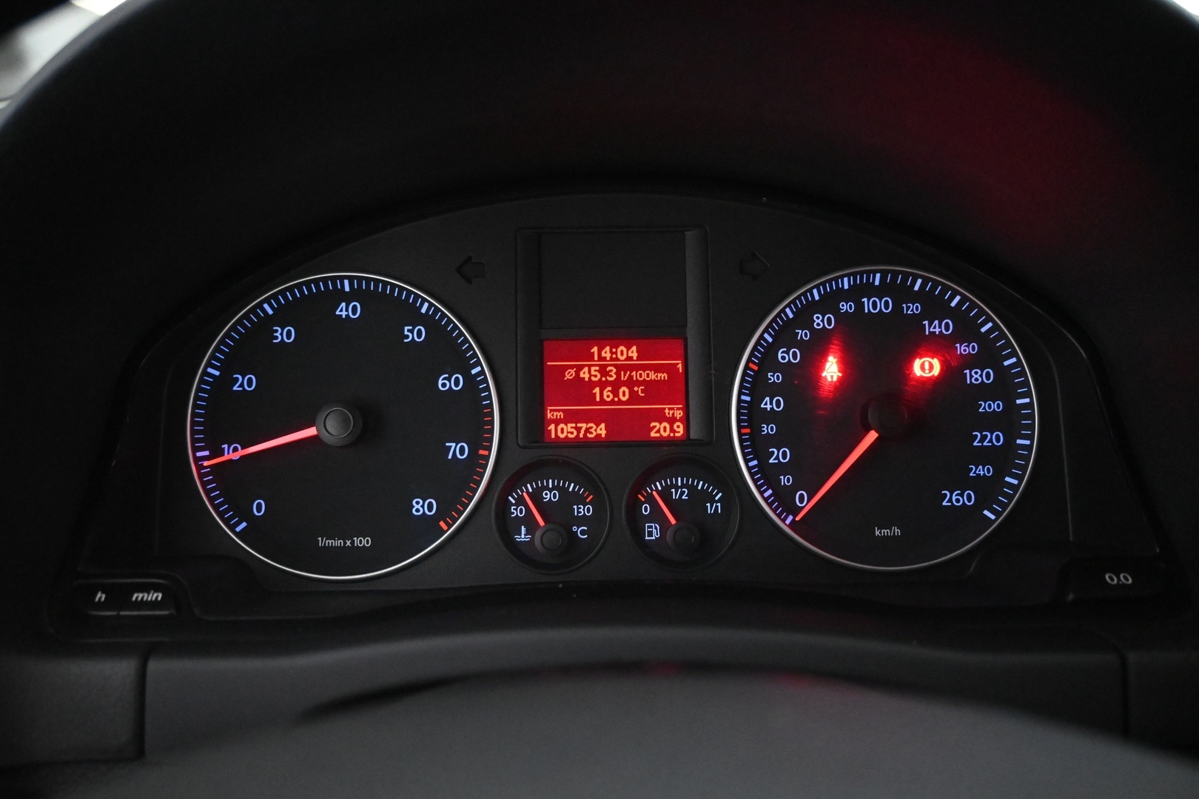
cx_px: 600
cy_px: 400
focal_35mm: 32
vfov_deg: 41.7
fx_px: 1049
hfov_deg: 59.5
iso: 8000
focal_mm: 21
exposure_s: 1/30
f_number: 4
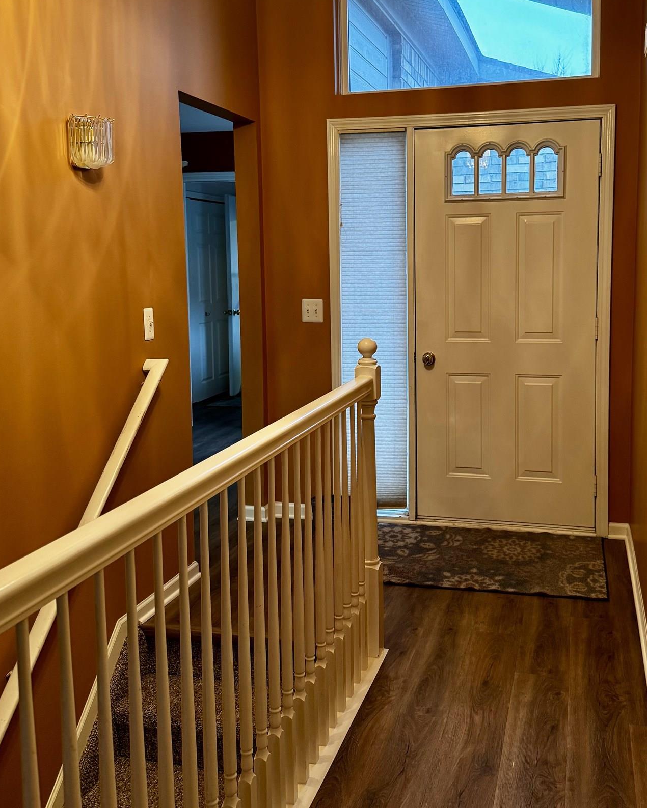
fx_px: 814
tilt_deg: -7.1
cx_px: 395
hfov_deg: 43.1
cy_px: 336
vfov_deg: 52.6
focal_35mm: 34
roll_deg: +0.2
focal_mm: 6.76
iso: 250
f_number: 1.78
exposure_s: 1/60
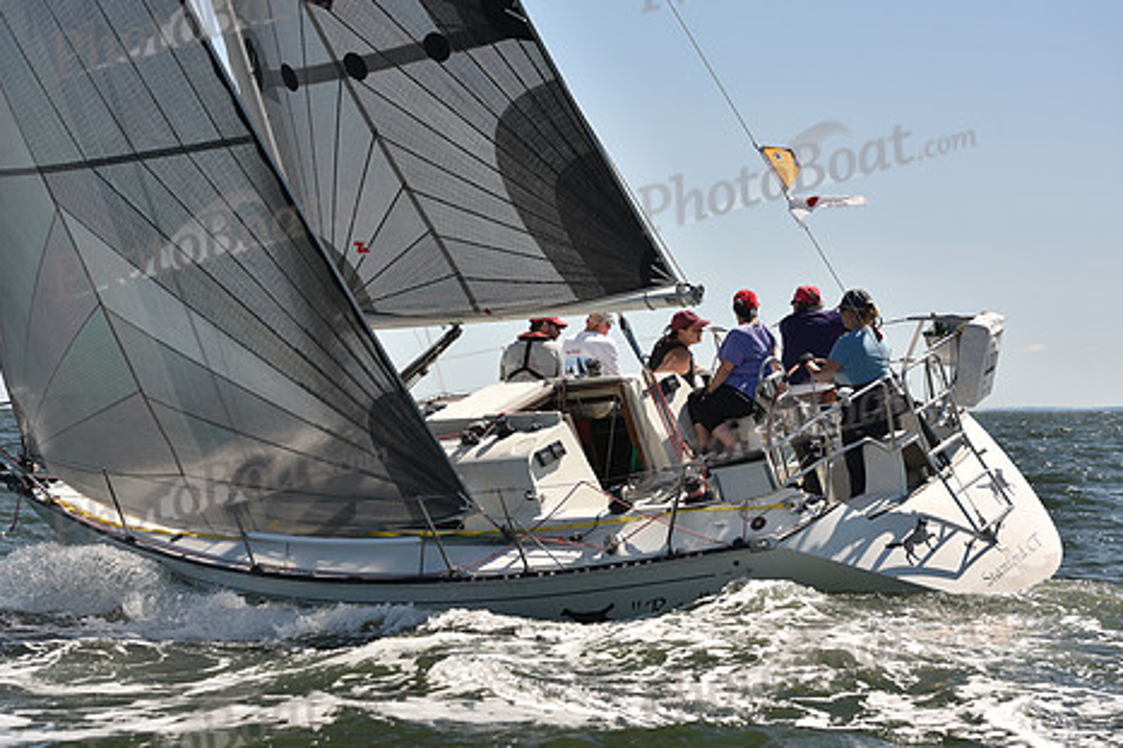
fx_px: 2713
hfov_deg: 23.4
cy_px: 331
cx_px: 515
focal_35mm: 87
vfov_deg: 15.7
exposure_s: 1/1250
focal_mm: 70
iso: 250
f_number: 4
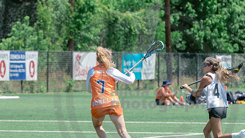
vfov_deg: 2.7
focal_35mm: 443
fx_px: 2880
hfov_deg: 4.9
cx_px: 87
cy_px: 97
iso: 400
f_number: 5
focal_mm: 160
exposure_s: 1/1600
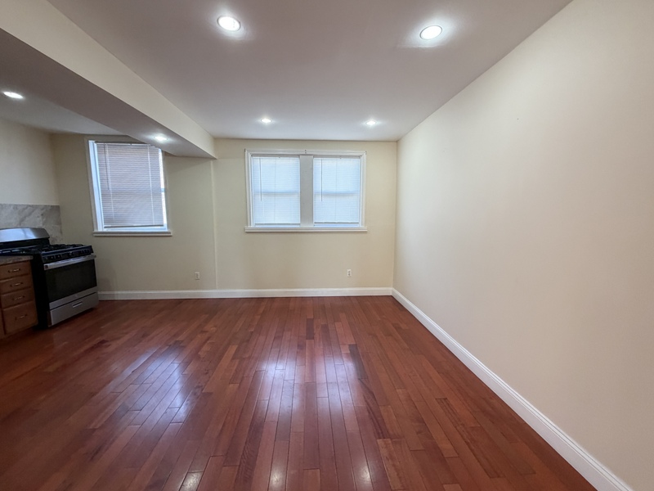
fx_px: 265
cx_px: 327
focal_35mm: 14
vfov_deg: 85.7
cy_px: 246
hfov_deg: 102.1
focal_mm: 2.22
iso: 250
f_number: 2.2
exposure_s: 1/120
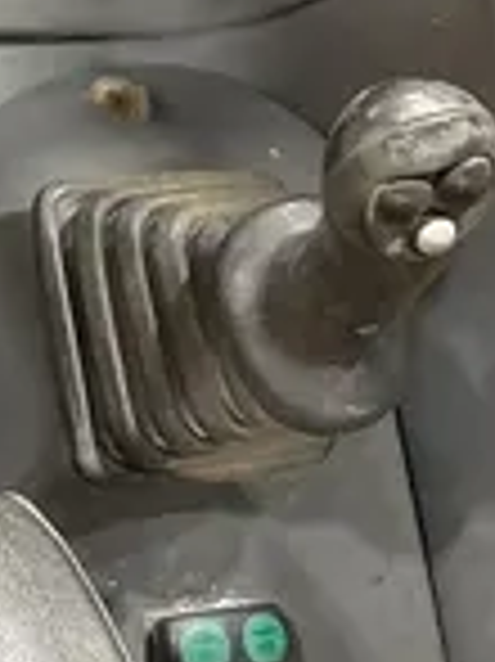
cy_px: -191
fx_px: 2482
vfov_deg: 14.6
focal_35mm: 130
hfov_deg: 10.7
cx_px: -382
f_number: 1.6
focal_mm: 5.96
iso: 500
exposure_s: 1/60
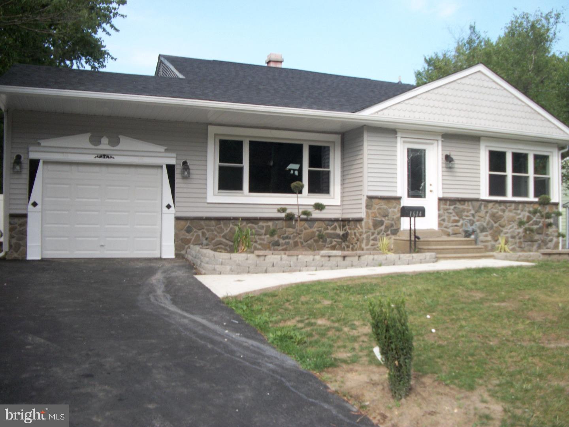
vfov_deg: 44.2
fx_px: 526
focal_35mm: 32
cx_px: 284
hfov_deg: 56.8
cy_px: 214
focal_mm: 5.7
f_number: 8.8
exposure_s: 1/60
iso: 80
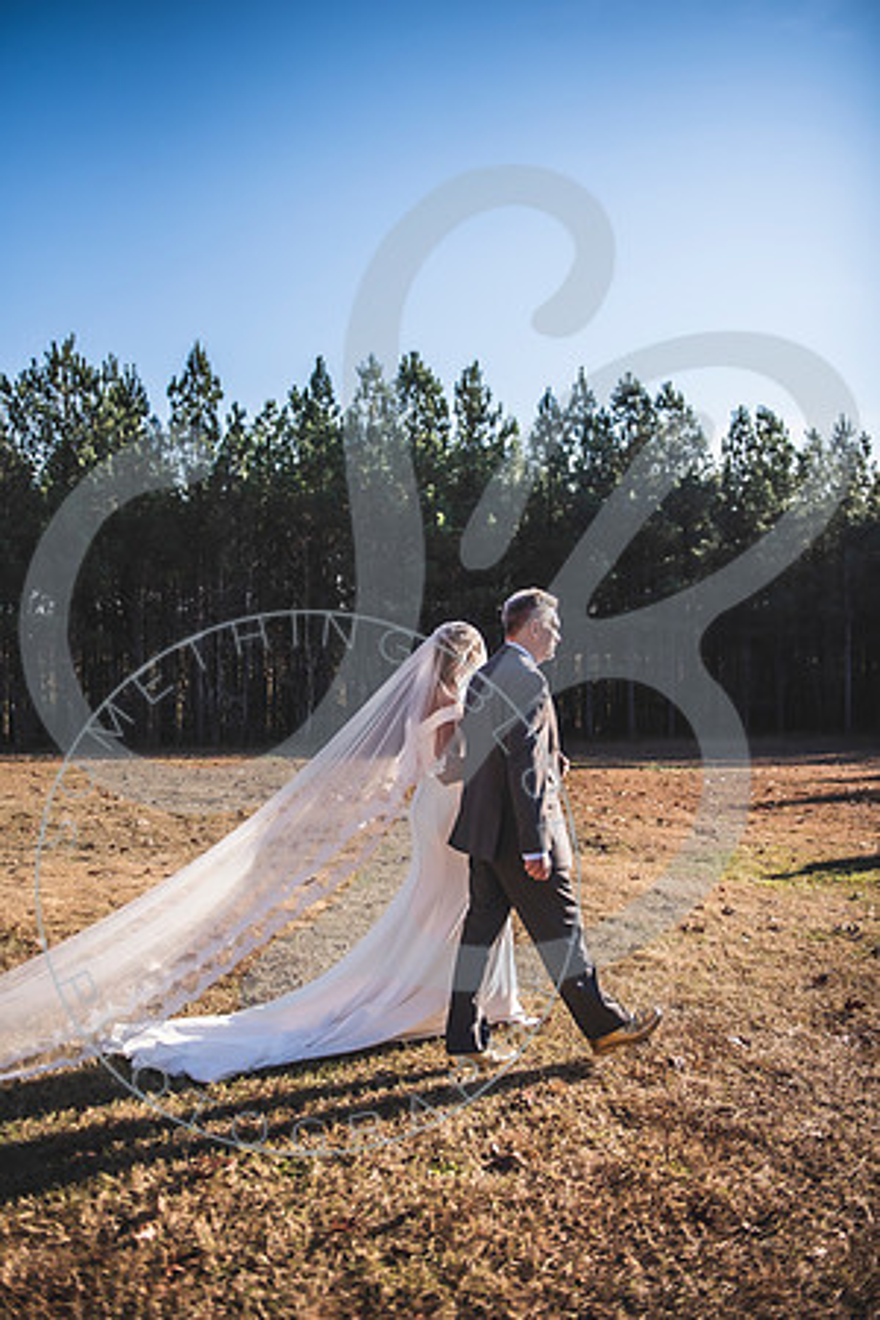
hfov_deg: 46.4
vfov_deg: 65.5
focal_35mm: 28
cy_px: 660
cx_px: 440
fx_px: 1027
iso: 100
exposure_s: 1/4000
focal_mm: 28
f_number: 2.8
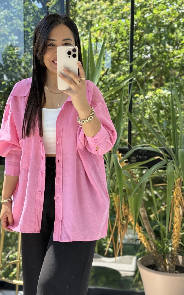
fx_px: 433
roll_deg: -0.3
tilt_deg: -19.8
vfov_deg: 37.5
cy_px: 151
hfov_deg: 23.9
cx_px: 75
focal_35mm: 54
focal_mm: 6.76
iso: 80
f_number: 1.78
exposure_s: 1/425
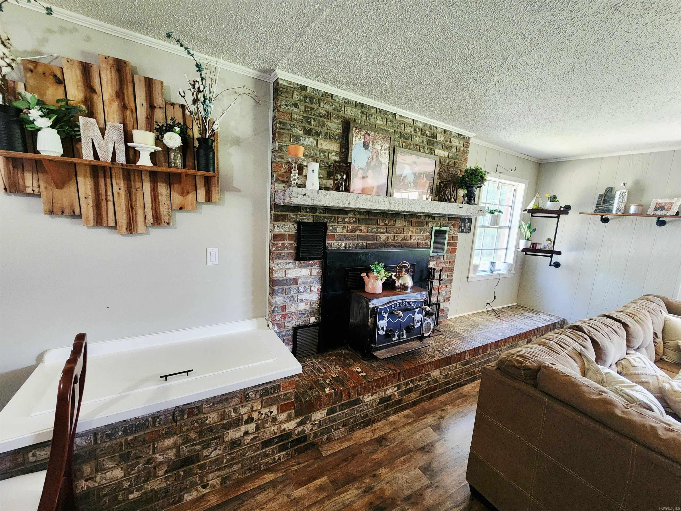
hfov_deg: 106.2
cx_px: 340
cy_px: 256
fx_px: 256
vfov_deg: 89.9
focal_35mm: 13
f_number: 2.2
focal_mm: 2.2
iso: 400
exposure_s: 1/60.2
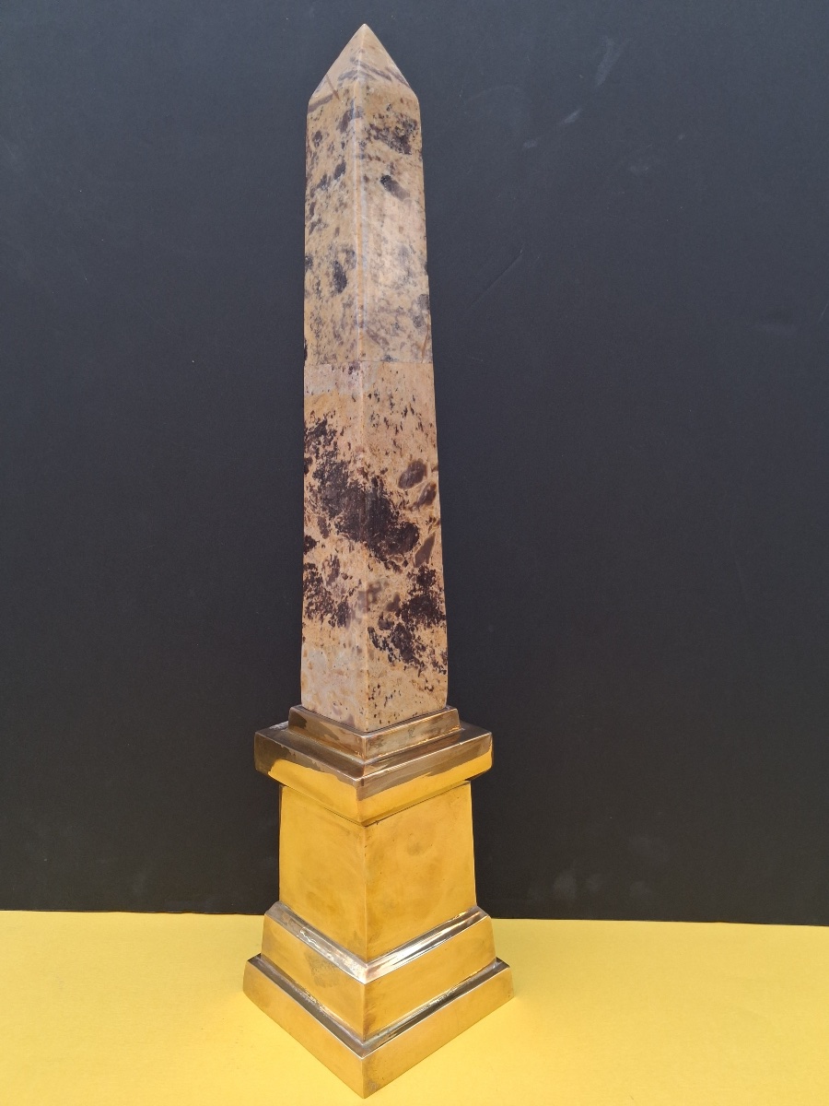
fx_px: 862
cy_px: 553
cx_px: 414
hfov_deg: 51.4
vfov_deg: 65.3
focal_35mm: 27
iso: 50
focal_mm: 4
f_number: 1.8
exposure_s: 1/120
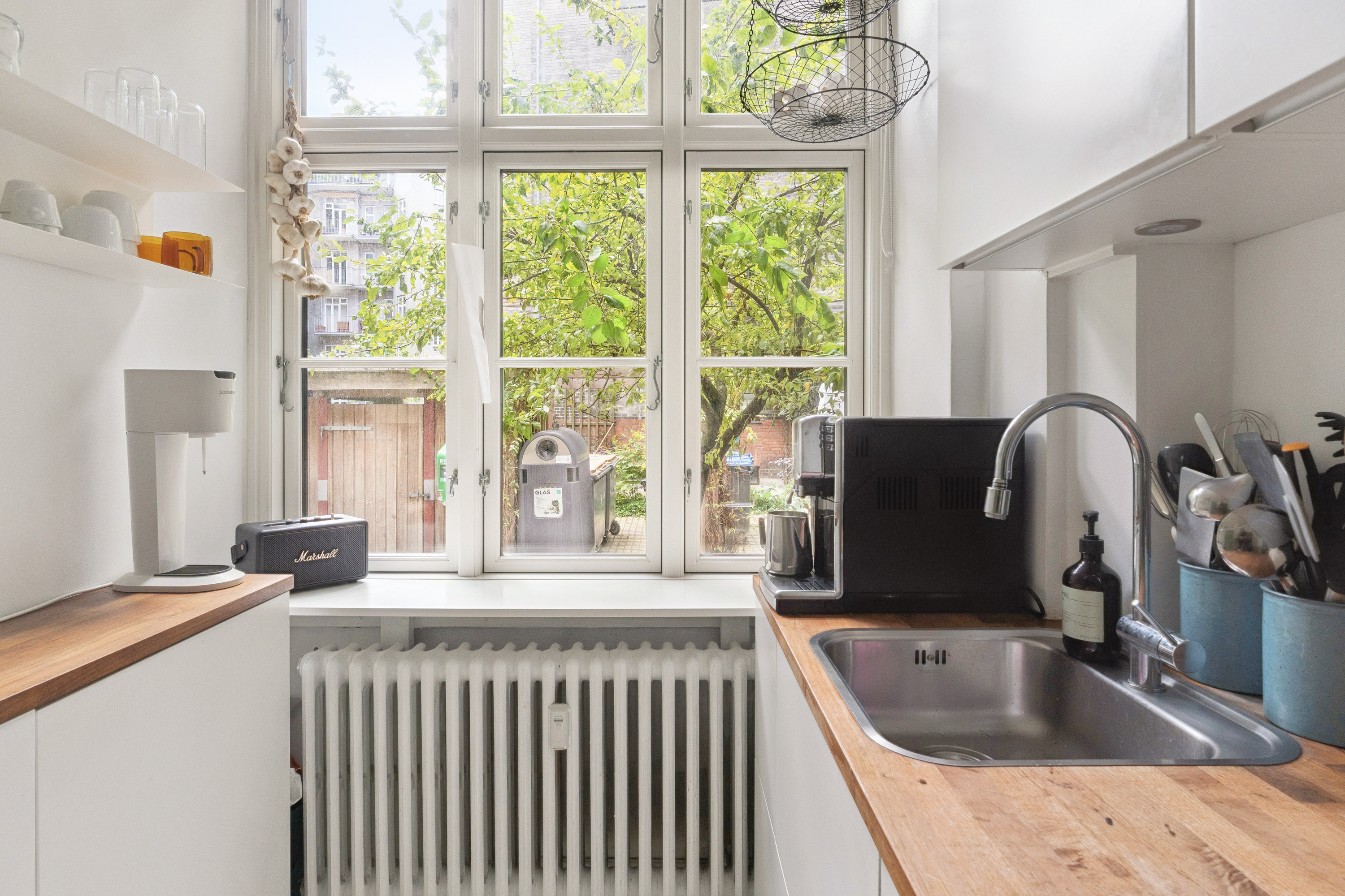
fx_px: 712
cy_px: 448
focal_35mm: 19
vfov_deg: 64.4
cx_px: 672
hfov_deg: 86.8
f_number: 7.1
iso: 400
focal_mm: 12.7
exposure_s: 1/25
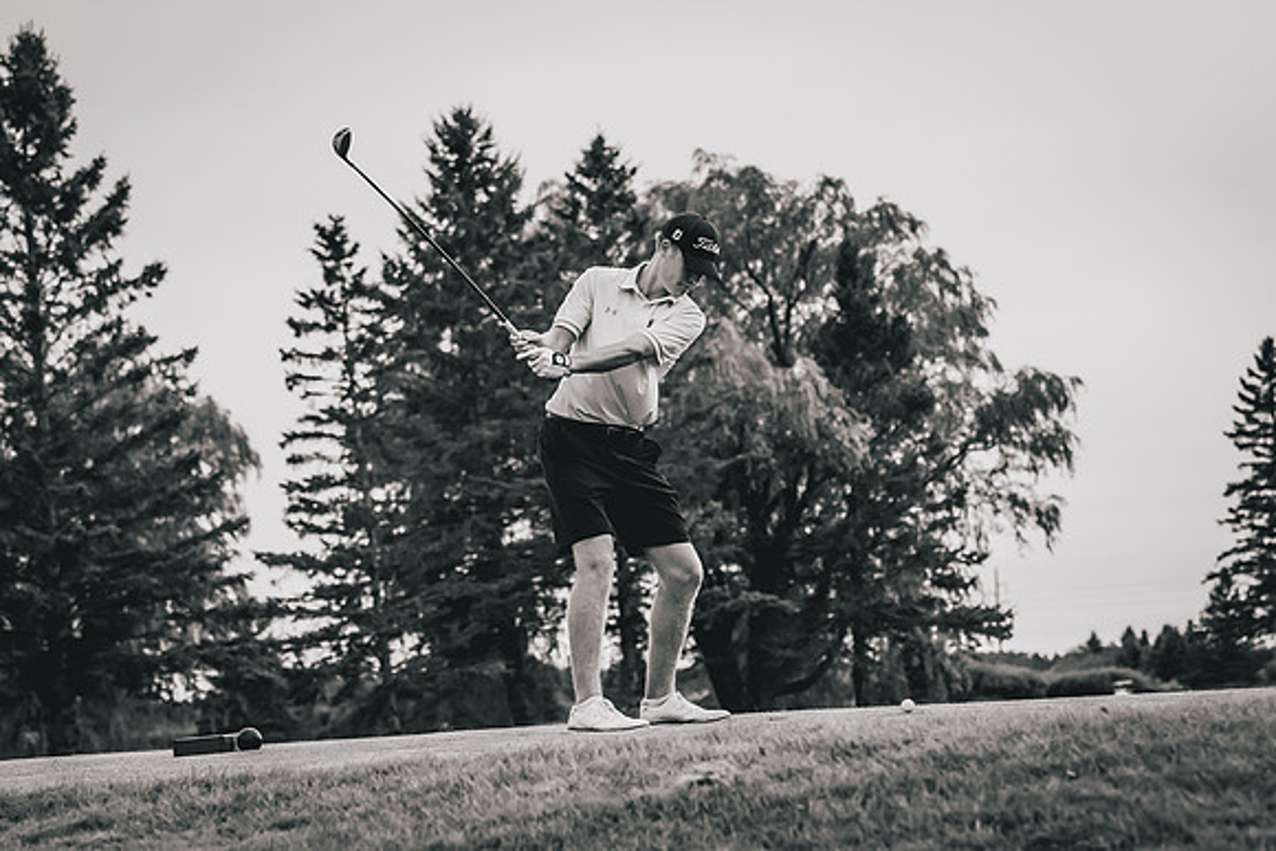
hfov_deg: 22.6
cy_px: 426
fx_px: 3191
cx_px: 638
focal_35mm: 90
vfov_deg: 15.2
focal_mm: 60
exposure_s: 1/1600
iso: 640
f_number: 2.8
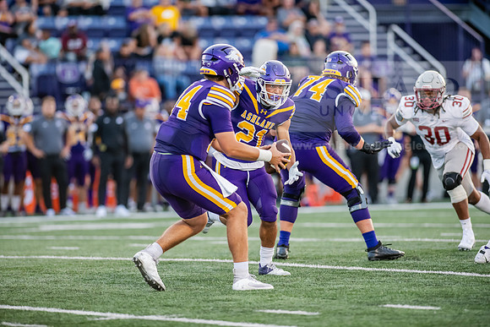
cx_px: 245
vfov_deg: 4.6
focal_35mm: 300
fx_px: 4084
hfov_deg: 6.9
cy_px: 164
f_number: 3.2
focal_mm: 300
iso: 2000
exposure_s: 1/1000
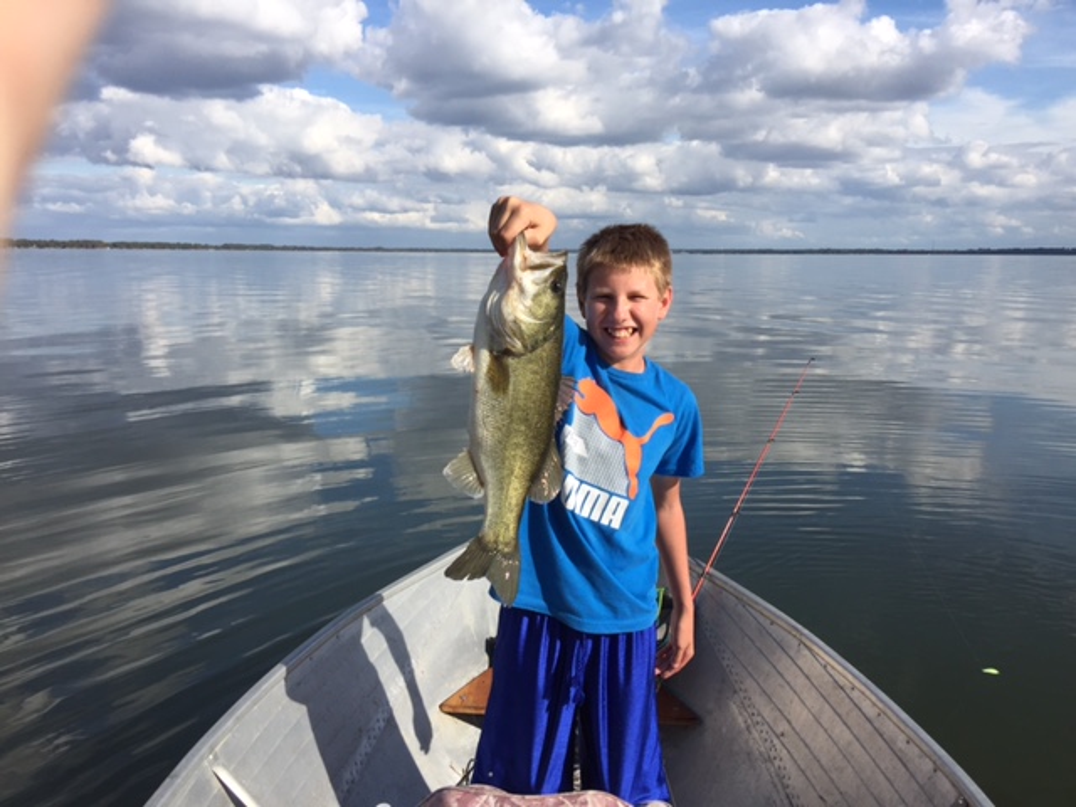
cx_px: 538
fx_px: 901
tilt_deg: -6.9
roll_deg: -1.2
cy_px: 404
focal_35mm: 29
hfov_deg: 61.7
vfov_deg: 48.2
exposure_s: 1/2326
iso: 32
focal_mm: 4.15
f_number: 2.2
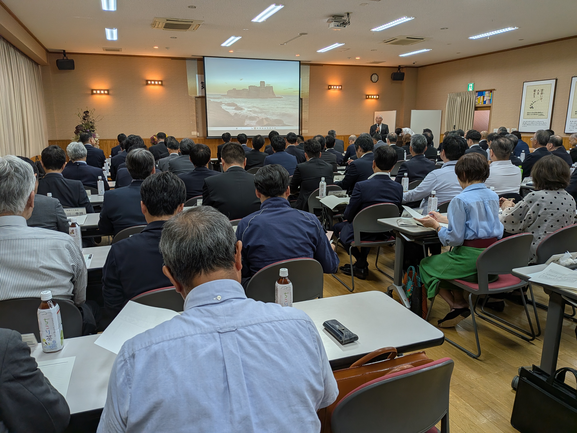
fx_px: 400
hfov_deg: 71.6
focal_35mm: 24
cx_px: 288
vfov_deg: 56.8
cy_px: 216
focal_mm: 4.53
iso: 24
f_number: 1.7
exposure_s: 1/171
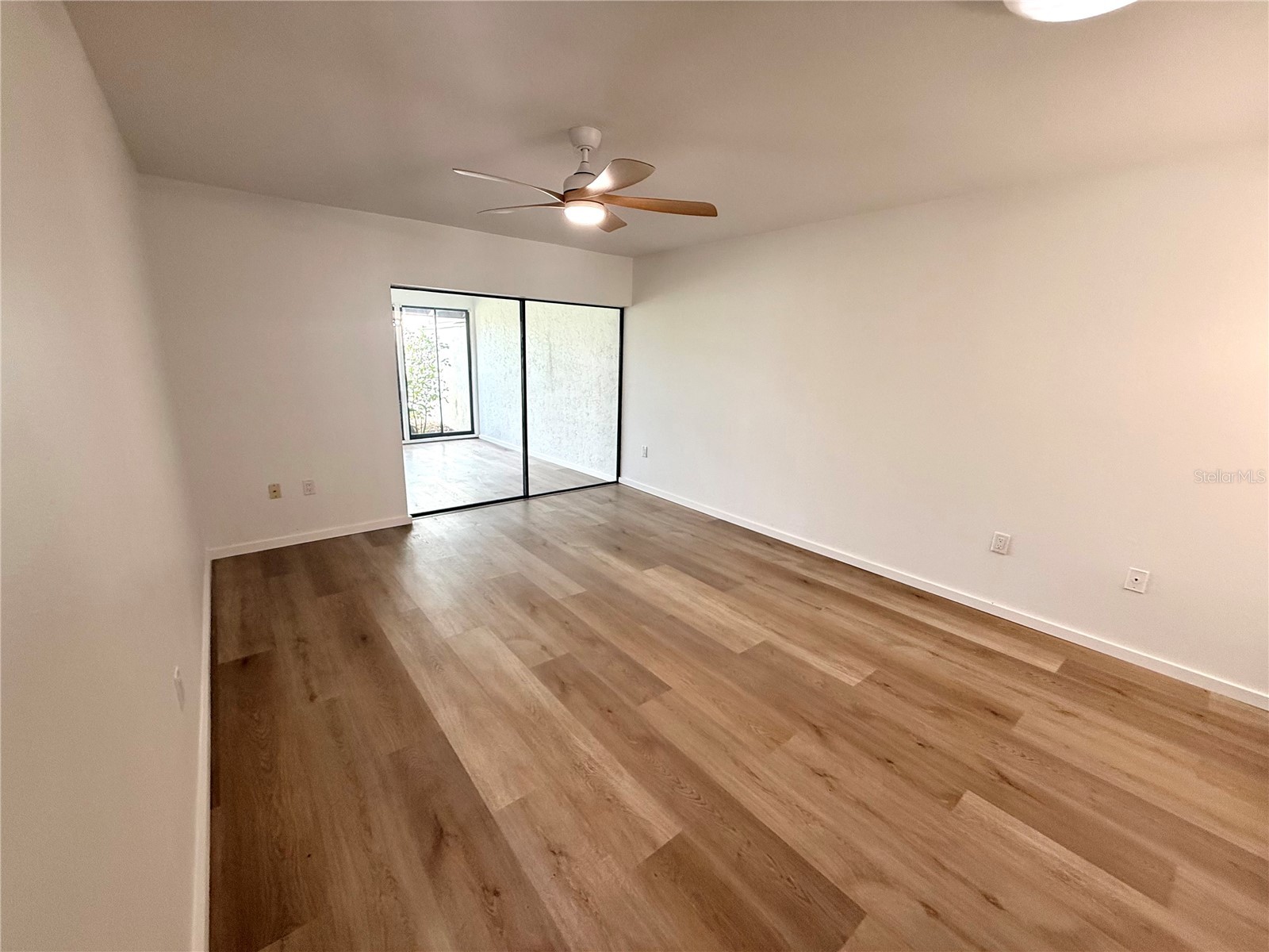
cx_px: 634
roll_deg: -2.1
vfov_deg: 85.7
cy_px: 476
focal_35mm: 14
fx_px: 513
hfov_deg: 102.1
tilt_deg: -12.8
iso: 125
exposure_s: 1/120
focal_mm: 2.22
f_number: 2.2
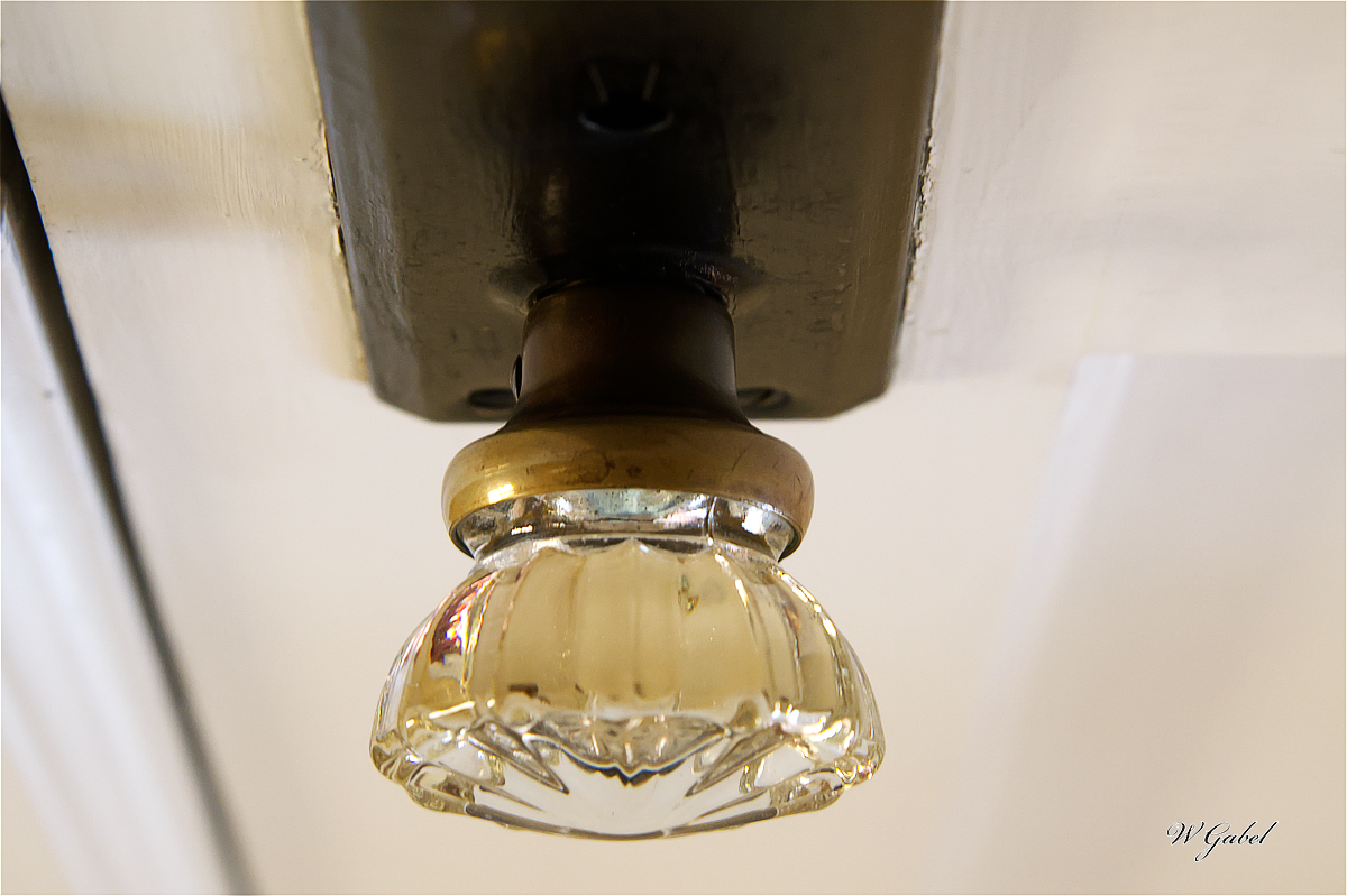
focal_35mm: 180
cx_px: 674
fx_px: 6732
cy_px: 448
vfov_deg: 7.6
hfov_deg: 11.4
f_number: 9
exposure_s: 1/60
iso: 3200
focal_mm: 120
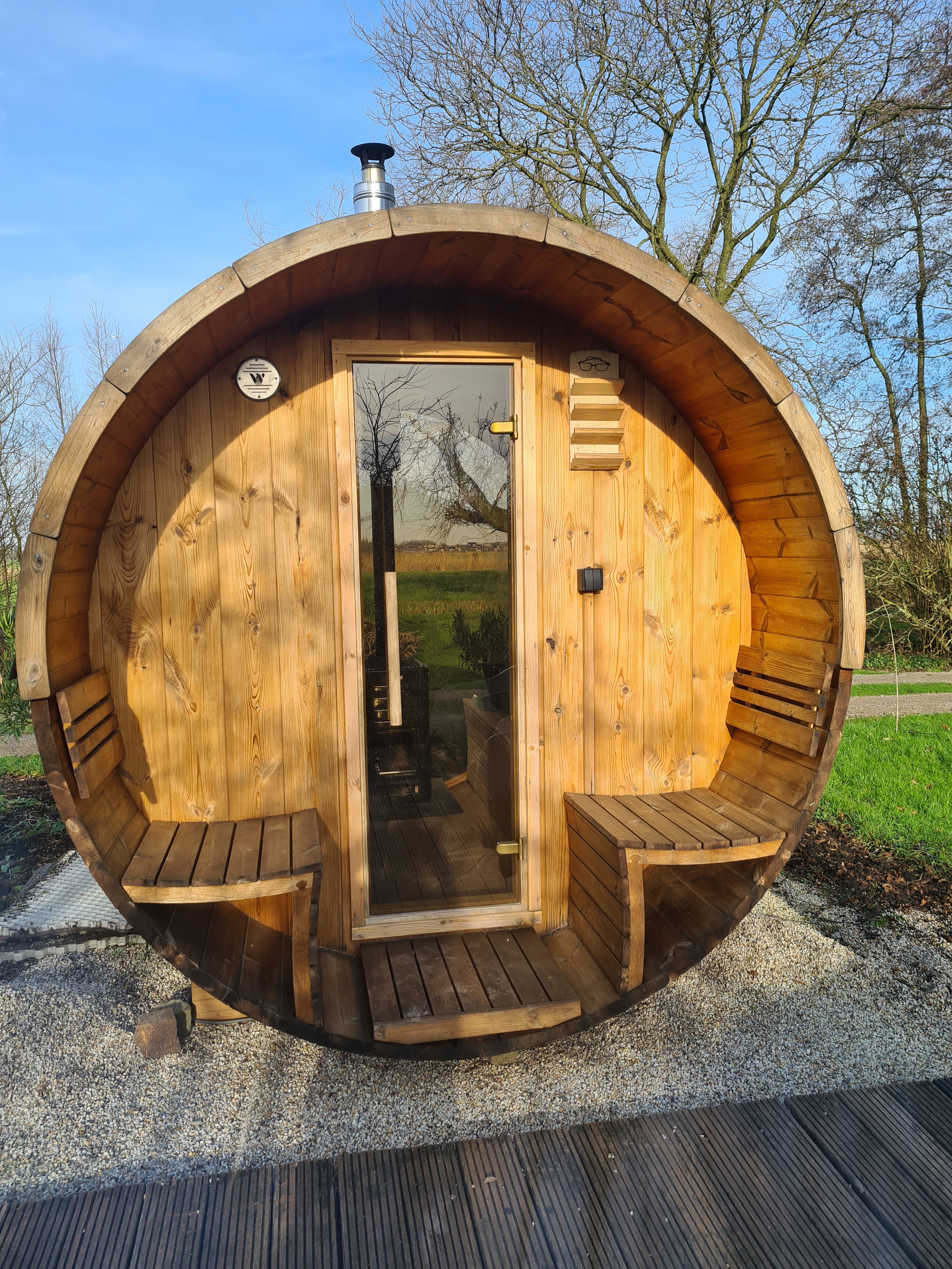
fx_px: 953
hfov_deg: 53.1
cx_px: 476
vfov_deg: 67.3
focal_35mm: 26
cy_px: 634
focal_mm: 5.4
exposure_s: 1/1052
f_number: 1.8
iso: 50
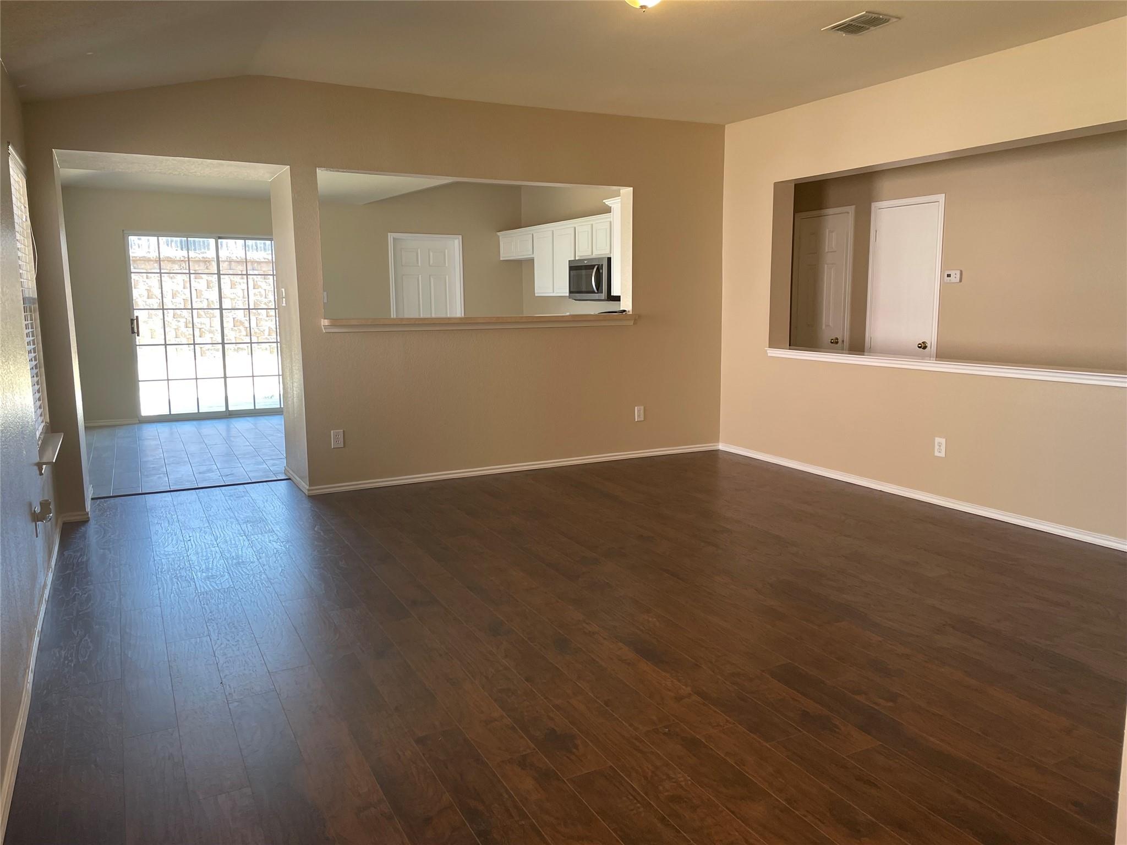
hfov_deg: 67.3
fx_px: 846
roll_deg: +0.5
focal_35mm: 26
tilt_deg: -7.3
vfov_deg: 53.1
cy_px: 422
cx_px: 564
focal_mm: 4.2
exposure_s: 1/120
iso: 125
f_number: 1.6
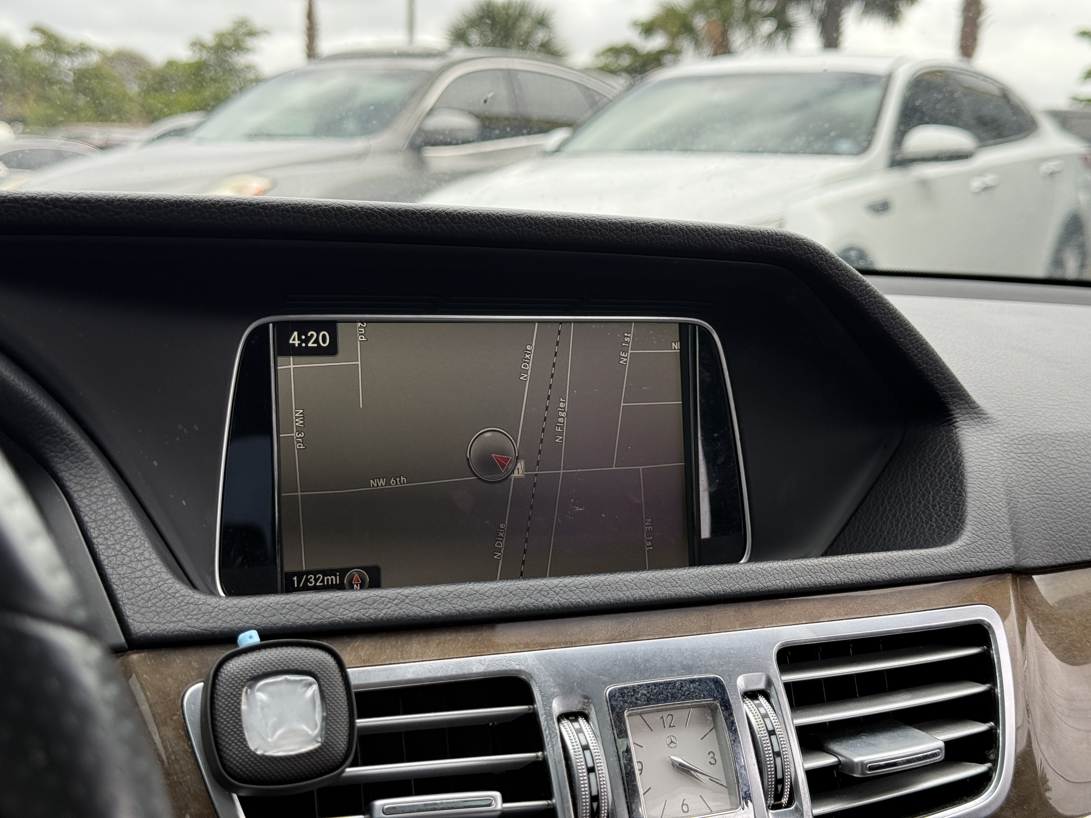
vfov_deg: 30.3
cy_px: 409
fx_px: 1513
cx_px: 546
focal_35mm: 48
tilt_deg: -8.1
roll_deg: -2.2
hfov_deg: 39.7
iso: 64
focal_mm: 6.76
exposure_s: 1/481
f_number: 1.78
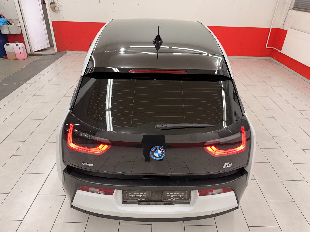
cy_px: 116
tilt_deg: -30.0
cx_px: 155
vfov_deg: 56.8
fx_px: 215
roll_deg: -2.3
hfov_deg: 71.6
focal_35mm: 24
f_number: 1.78
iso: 160
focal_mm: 6.76
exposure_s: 1/100
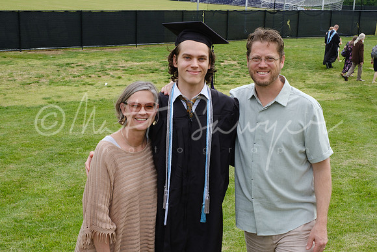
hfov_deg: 38.9
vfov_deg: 26.5
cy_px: 126
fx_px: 534
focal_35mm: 51
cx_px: 188
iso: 400
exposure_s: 1/250
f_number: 10
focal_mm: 34.2
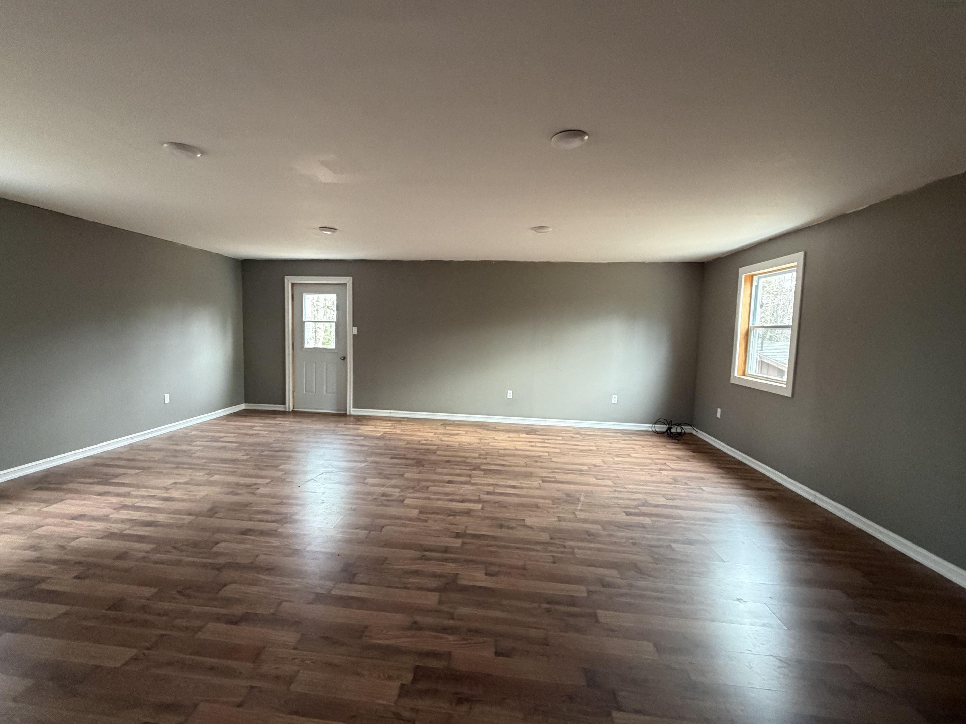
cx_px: 462
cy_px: 363
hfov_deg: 98.1
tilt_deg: -5.1
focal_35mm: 15
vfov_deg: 81.7
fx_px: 419
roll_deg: -1.2
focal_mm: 2.22
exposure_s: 1/60
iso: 500
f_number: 2.2
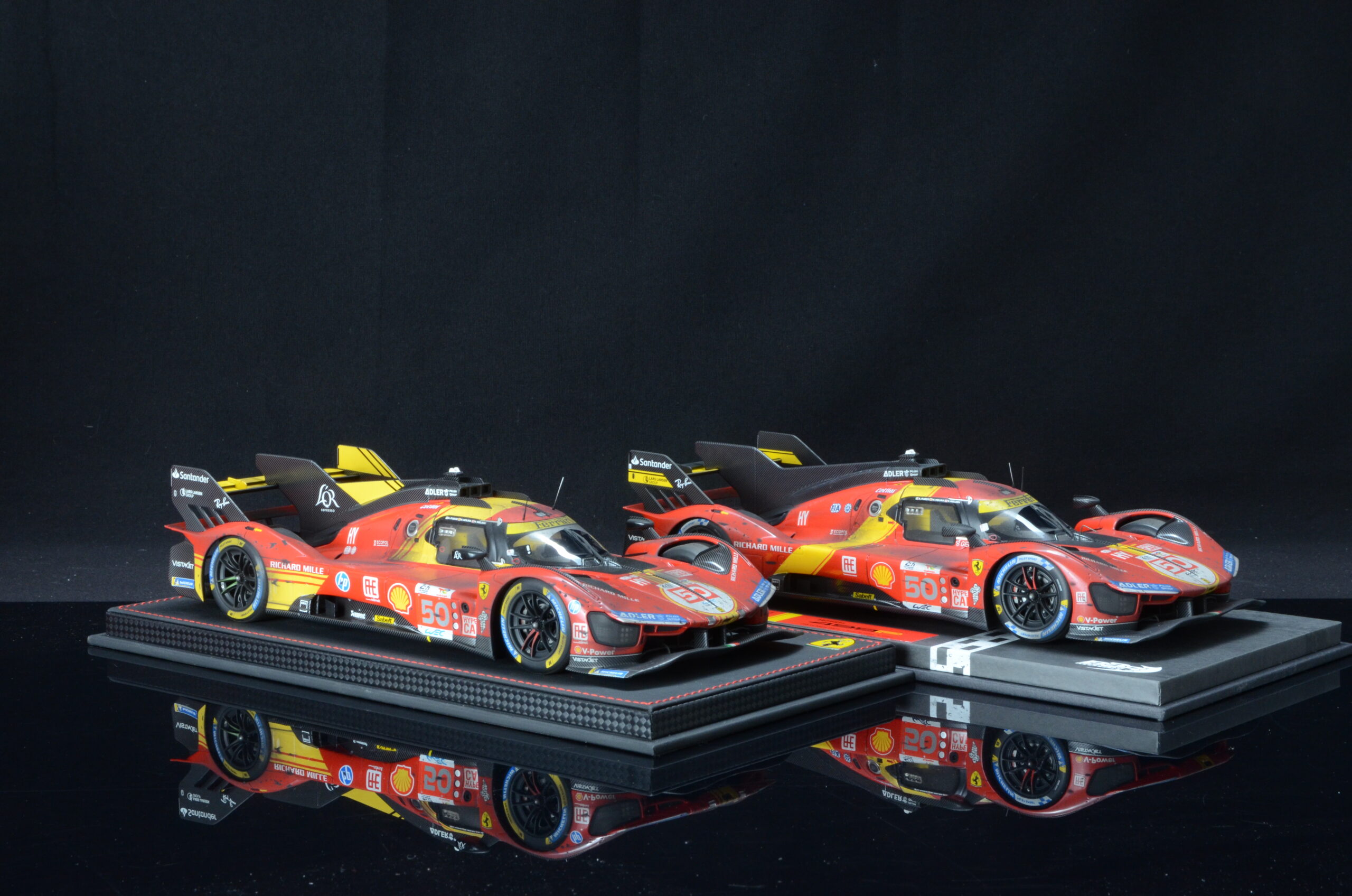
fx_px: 2530
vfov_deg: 20.1
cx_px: 676
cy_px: 448
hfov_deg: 29.9
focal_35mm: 68
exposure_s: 1/4
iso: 1000
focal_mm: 45
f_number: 18
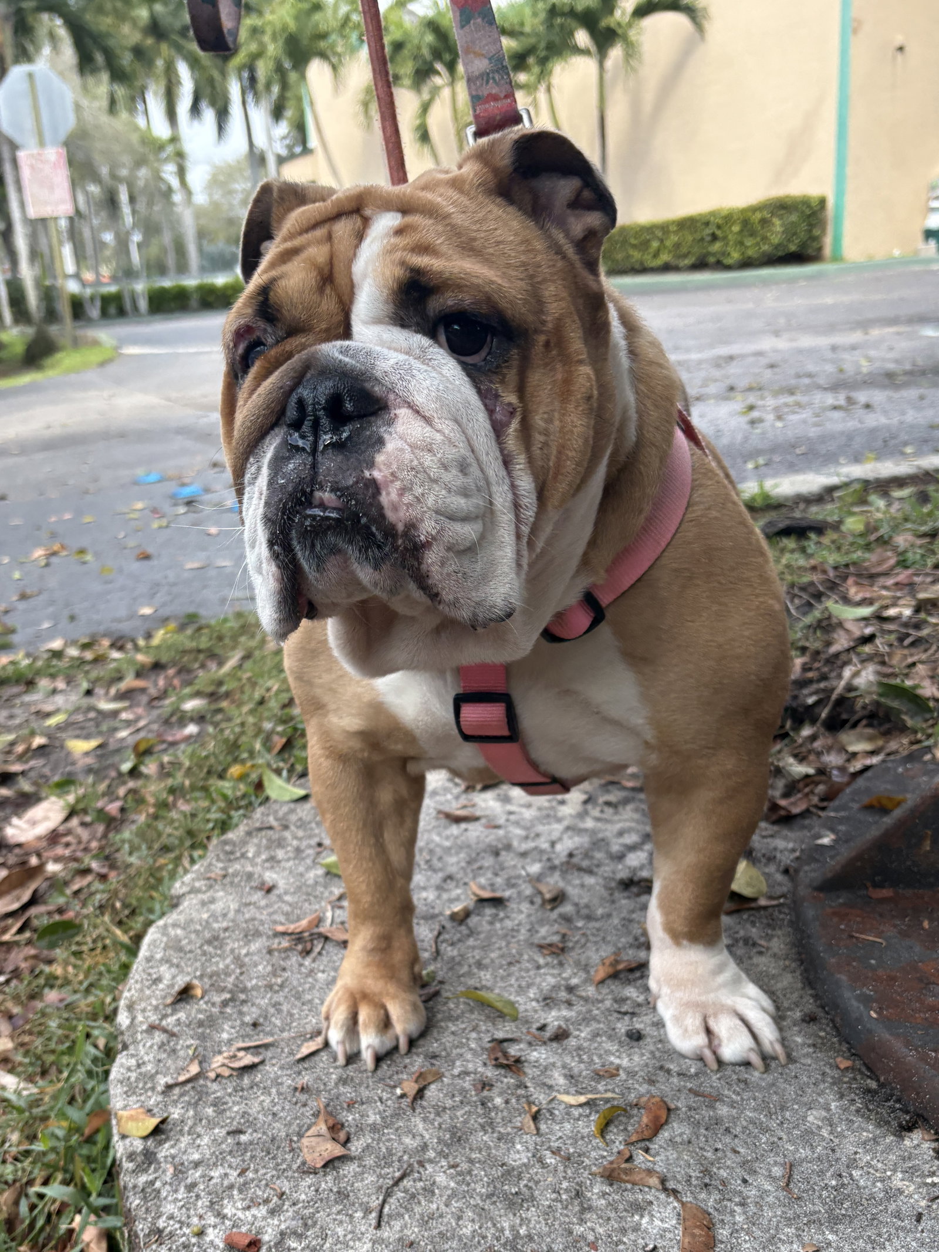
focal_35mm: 26
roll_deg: +4.7
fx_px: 940
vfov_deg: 67.3
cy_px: 626
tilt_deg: -21.4
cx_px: 470
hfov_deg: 53.1
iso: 64
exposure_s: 1/830
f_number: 1.6
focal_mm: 5.96
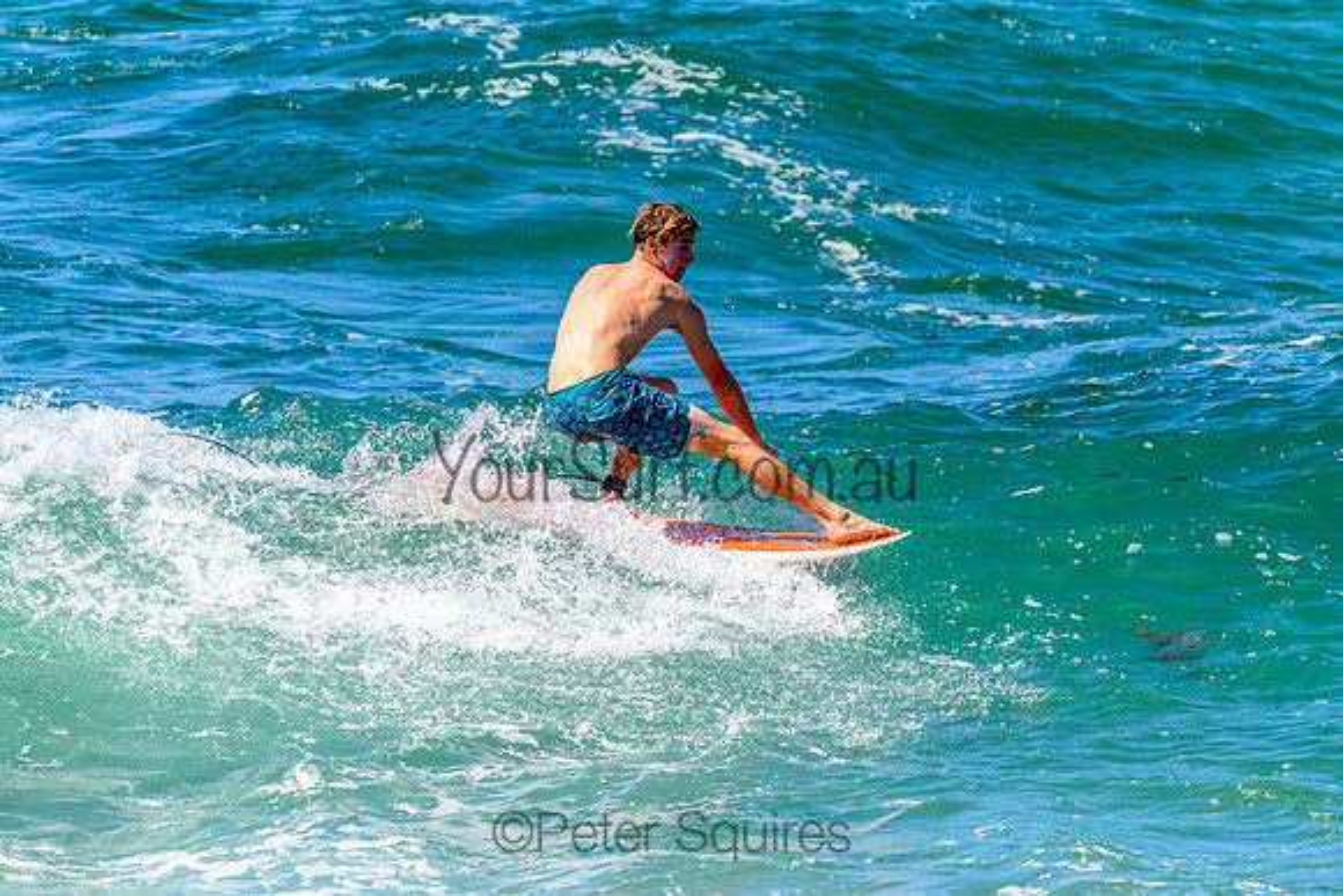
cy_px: 280
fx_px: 27206
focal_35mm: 729
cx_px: 630
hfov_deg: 2.8
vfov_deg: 1.9
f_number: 10
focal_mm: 530
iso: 1400
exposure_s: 1/2000
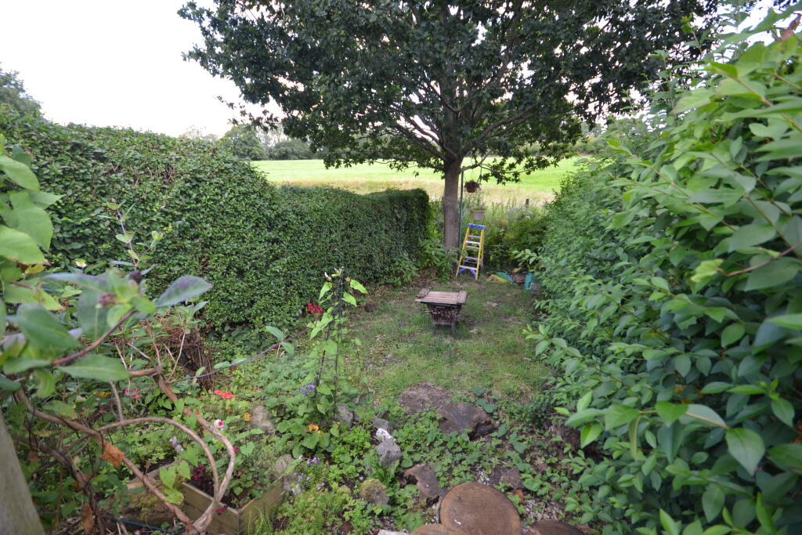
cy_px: 268
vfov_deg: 77.3
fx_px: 334
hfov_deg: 100.4
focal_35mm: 15
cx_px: 401
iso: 200
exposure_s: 1/125
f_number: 5.6
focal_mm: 10
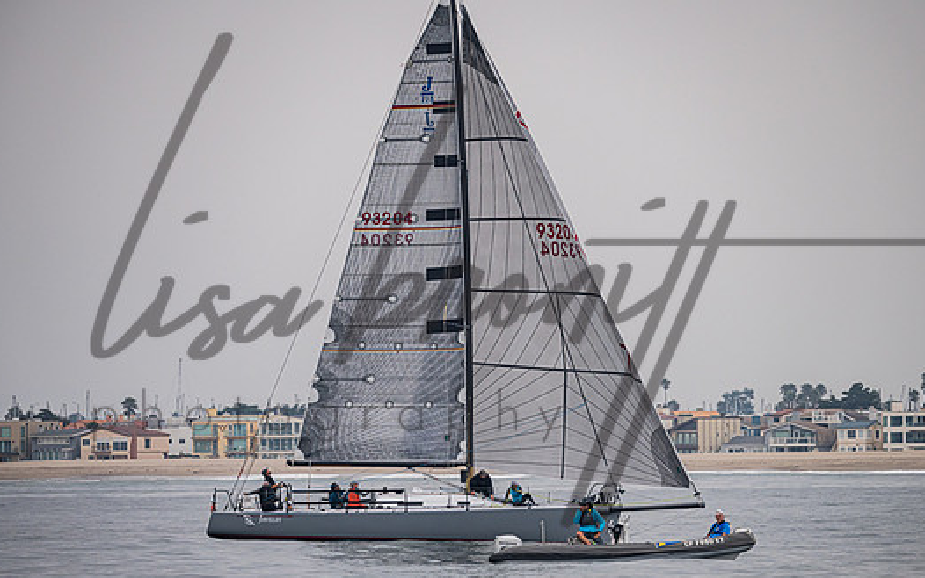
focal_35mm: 345
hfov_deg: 6.1
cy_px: 316
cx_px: 484
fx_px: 8699
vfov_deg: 3.8
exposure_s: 1/4000
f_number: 5.6
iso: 400
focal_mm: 280
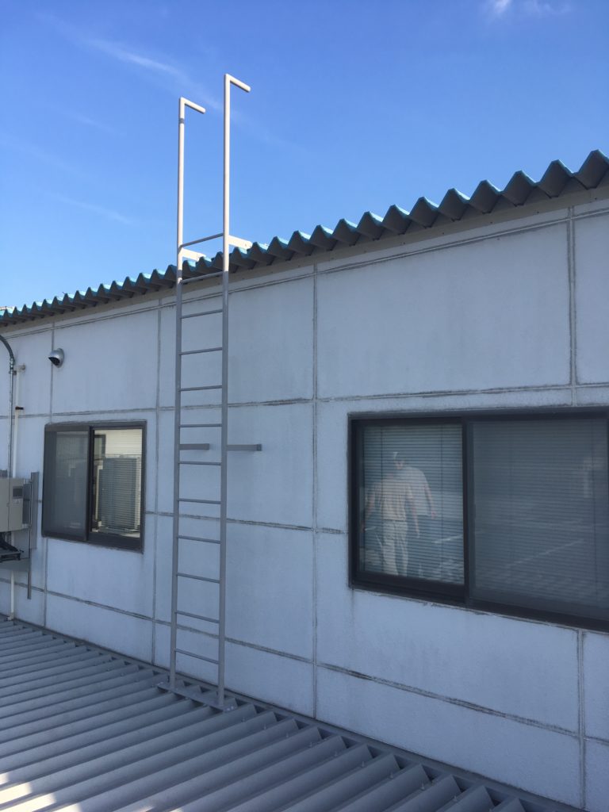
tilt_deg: -2.0
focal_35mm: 29
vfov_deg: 61.7
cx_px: 304
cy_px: 406
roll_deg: +0.3
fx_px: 680
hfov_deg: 48.2
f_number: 2.2
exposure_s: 1/950
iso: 25
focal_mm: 4.15
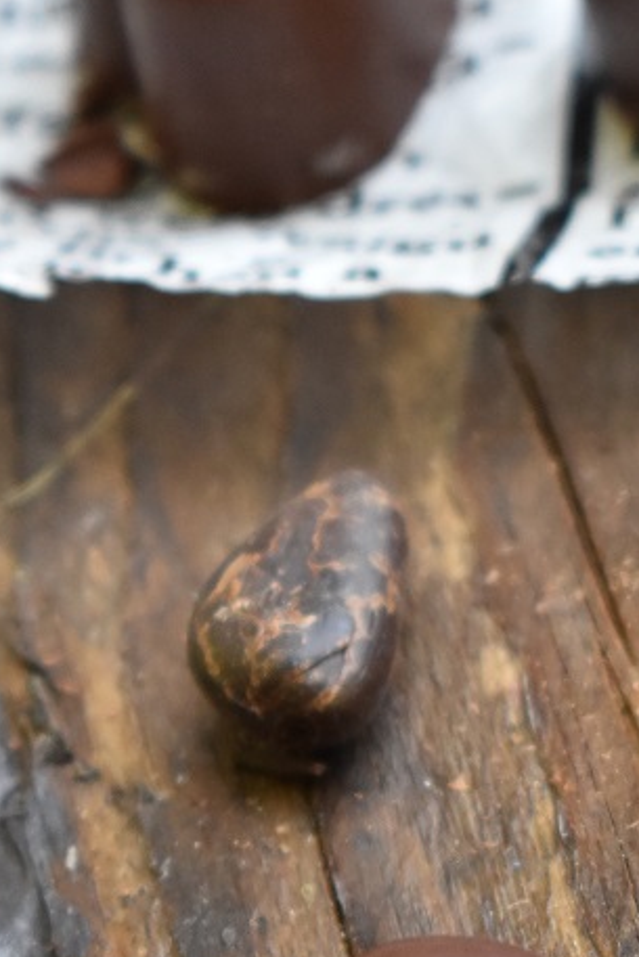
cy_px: 444
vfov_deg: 7.6
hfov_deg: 5.1
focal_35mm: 271
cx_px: 254
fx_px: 7200
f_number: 5.6
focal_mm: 55
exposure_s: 1/125
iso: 1100
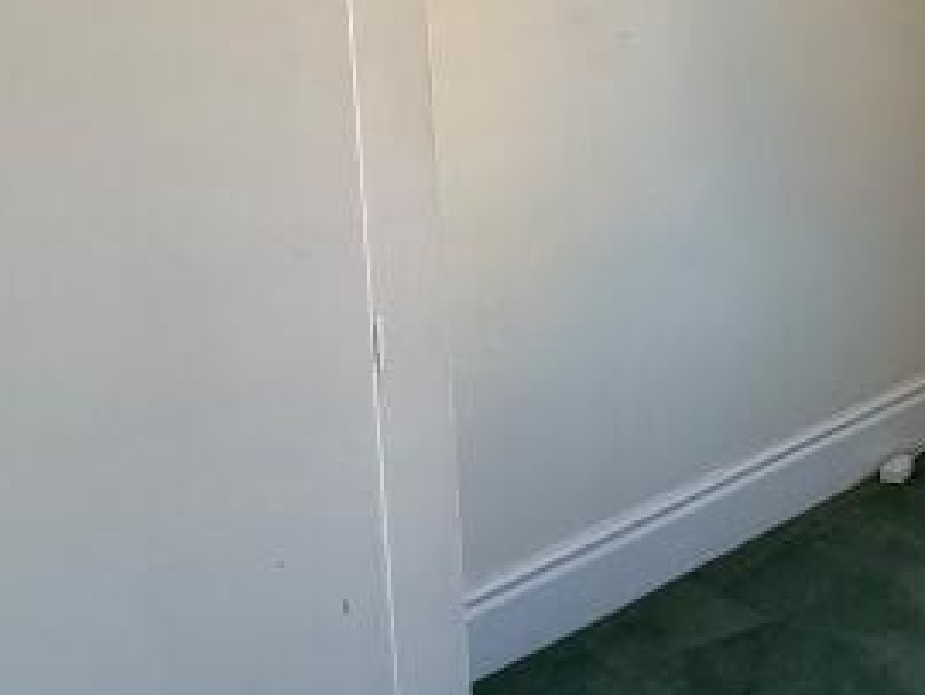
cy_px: -86
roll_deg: -0.4
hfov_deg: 28.6
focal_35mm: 53
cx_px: 1244
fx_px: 1418
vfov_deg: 25.4
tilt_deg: -7.8
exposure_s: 1/121
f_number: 2.2
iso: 160
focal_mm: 2.22
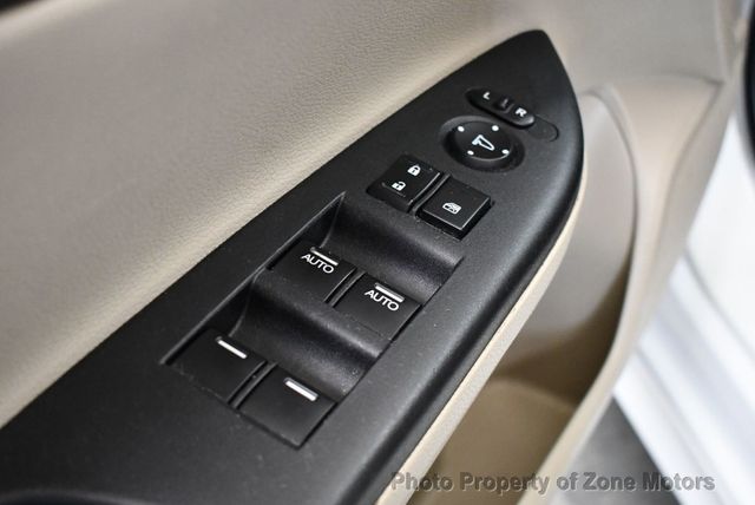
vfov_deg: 26.0
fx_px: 1092
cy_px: 252
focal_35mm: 52
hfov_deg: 38.2
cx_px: 378
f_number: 4
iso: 3600
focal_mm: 26
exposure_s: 1/60
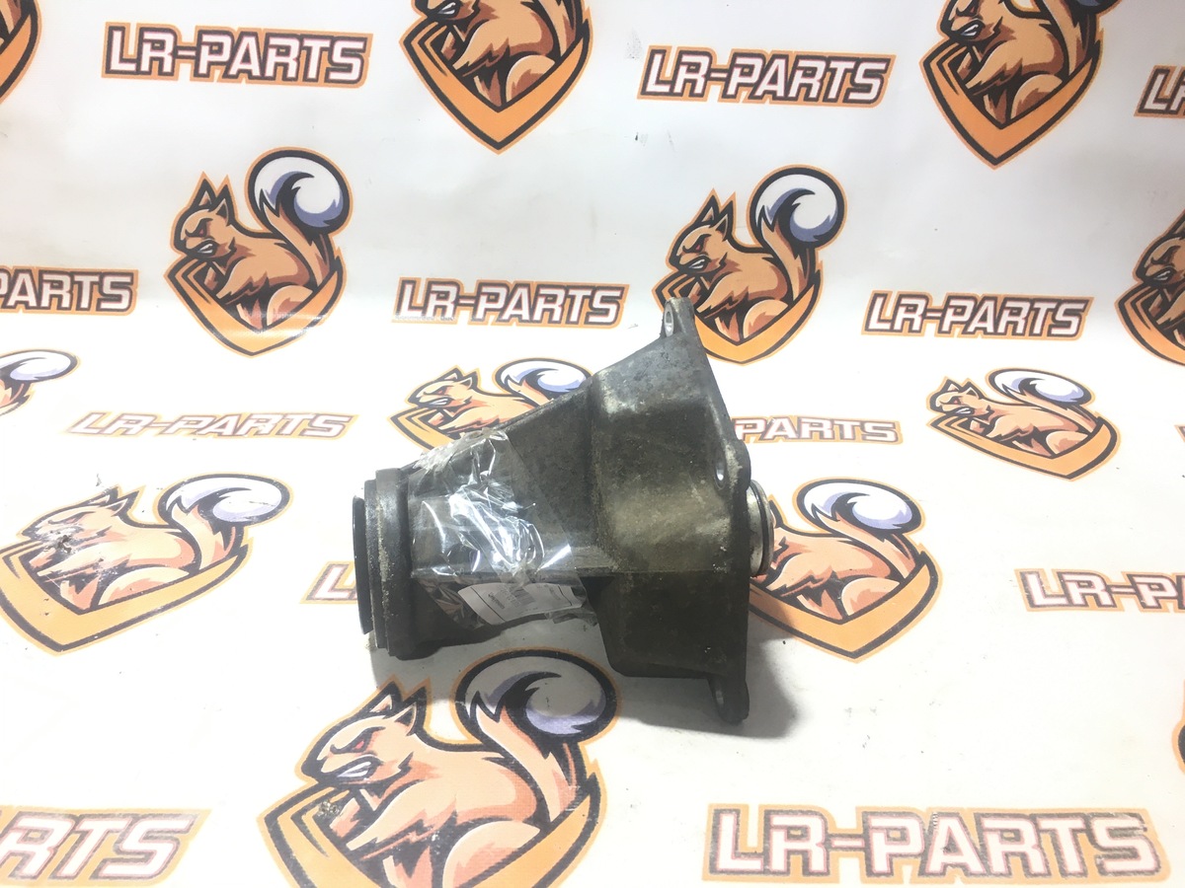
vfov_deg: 48.2
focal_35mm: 29
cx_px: 592
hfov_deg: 61.7
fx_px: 993
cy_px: 444
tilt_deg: -27.4
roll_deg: -2.5
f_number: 2.2
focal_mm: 4.15
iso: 40
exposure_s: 1/33
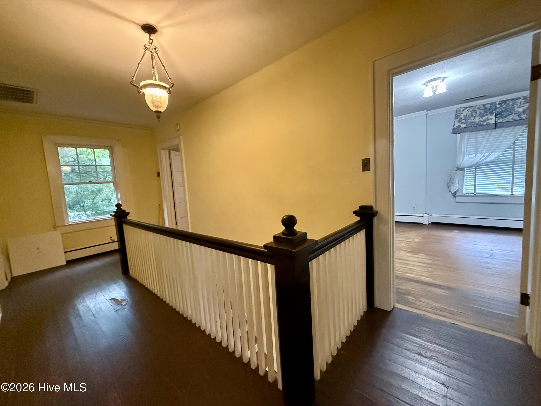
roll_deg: +3.1
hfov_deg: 102.1
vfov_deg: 85.7
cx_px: 270
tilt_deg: -5.1
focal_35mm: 14
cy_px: 203
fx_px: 219
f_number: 2.2
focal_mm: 2.22
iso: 1000
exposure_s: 1/60
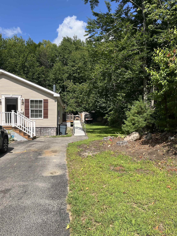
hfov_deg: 53.1
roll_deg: -0.6
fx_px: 177
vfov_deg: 67.3
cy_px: 118
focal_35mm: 26
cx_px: 88
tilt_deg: -0.1
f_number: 1.6
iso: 50
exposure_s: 1/2825
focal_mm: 5.1
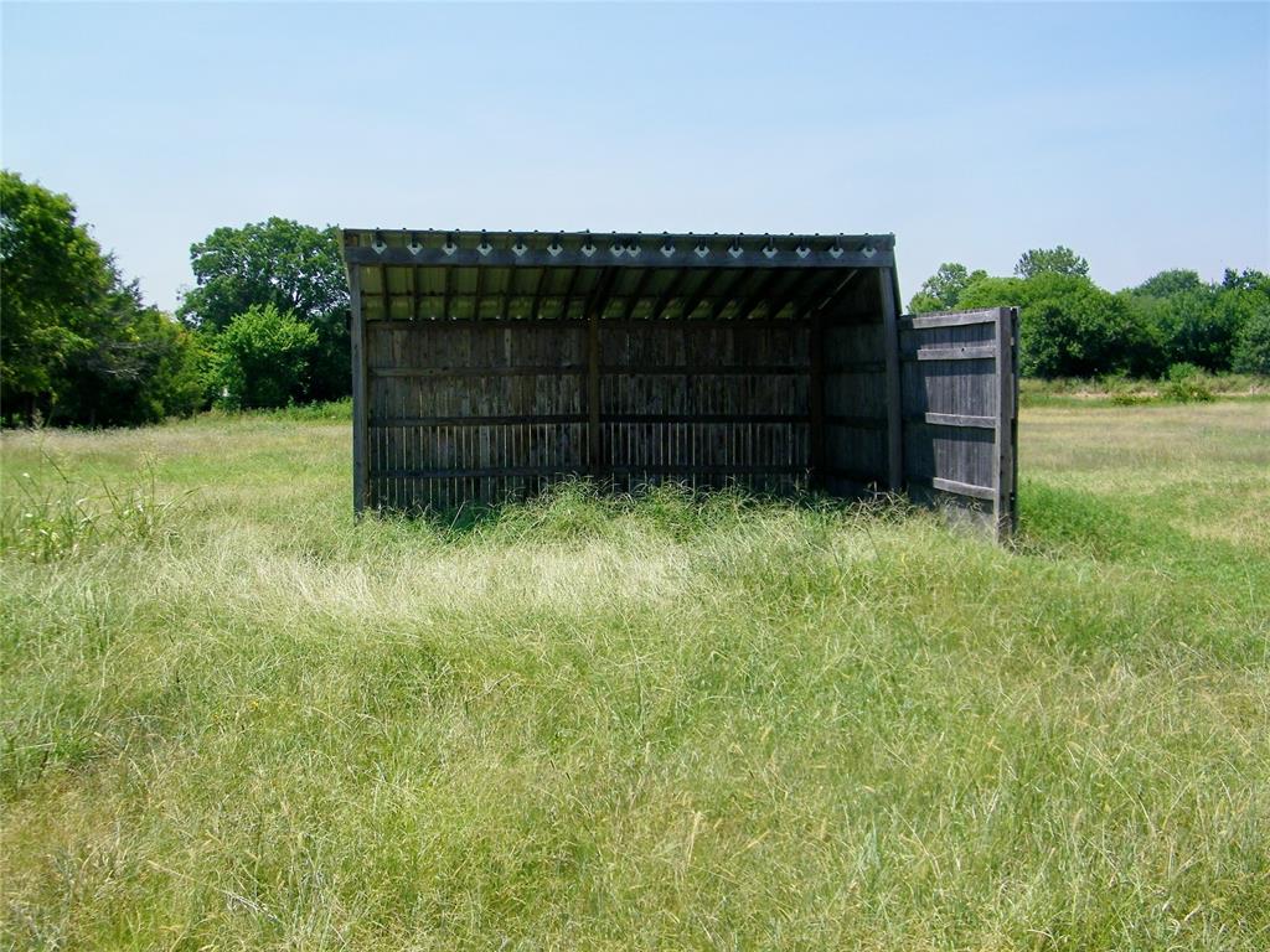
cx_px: 635
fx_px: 1431
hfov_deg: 47.9
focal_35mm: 39
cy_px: 476
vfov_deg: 36.8
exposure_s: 1/250
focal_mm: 7
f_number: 7.6
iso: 80
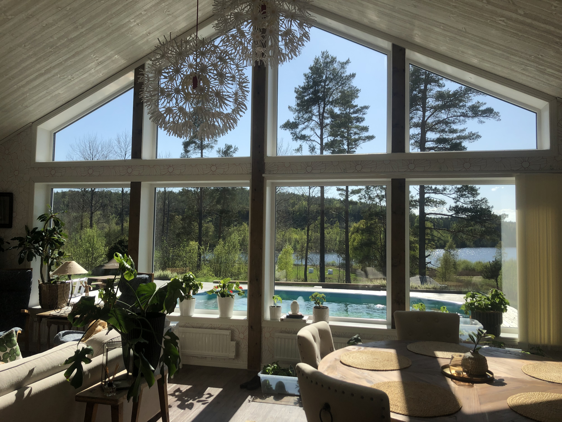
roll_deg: -0.5
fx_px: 455
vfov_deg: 49.7
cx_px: 281
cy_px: 211
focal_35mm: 28
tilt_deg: +2.4
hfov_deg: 63.4
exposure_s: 1/1453
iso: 20
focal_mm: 3.99
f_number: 1.8
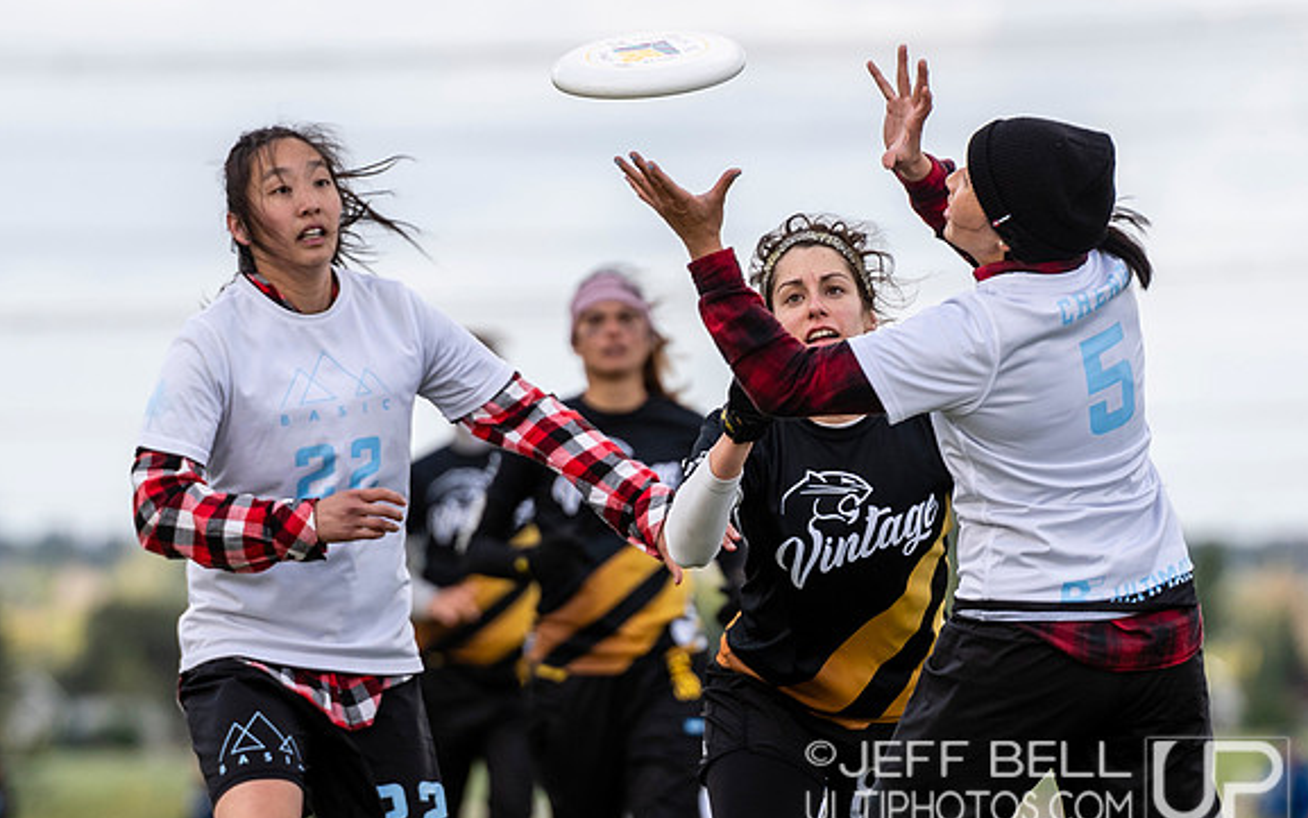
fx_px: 19362
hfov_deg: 3.9
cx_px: 998
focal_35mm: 543
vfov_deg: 2.4
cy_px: 485
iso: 180
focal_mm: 200
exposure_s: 1/1250
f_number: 4
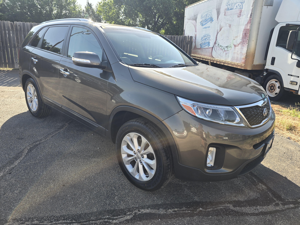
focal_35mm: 23
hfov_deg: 73.9
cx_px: 150
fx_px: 199
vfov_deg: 58.9
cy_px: 112
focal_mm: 6.3
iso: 12
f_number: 1.7
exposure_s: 1/244
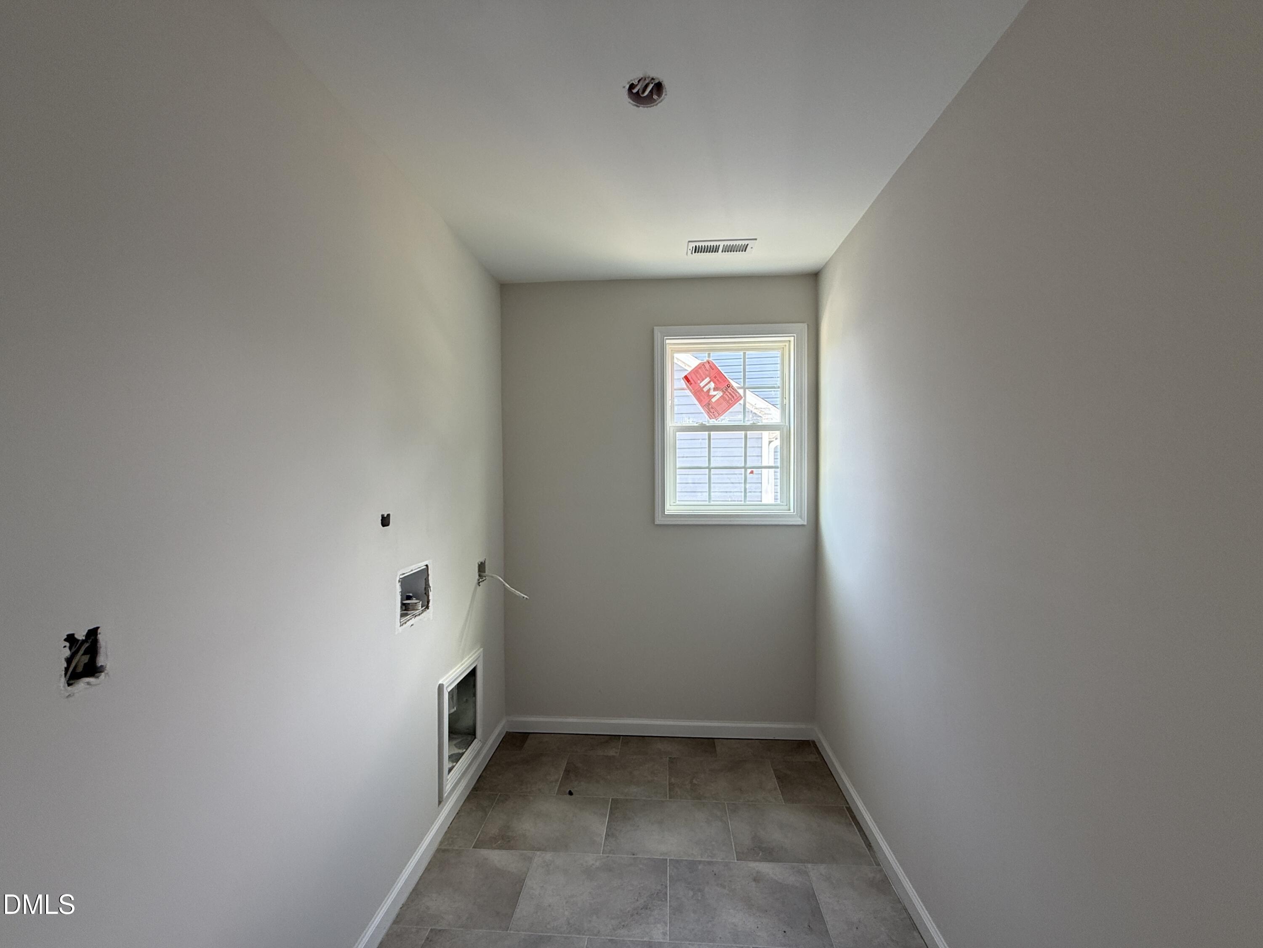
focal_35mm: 14
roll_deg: -0.5
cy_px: 474
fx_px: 511
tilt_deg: +0.4
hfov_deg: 102.1
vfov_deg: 85.7
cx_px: 632
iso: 80
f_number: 2.2
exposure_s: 1/40
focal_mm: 2.22
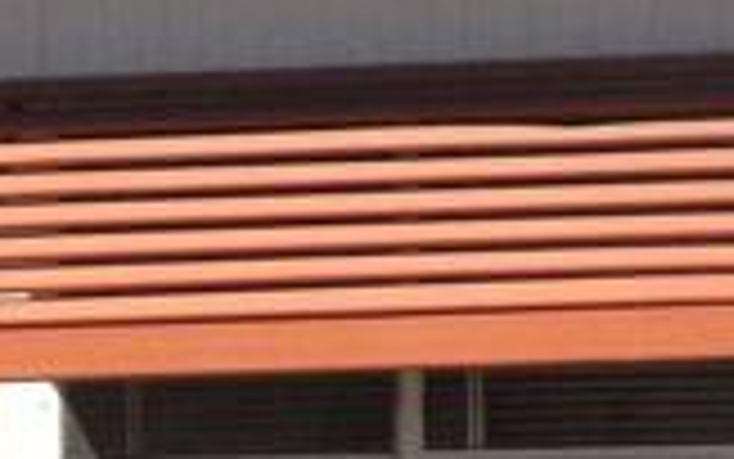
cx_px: 203
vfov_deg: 4.3
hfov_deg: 6.8
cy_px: 576
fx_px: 6143
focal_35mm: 307
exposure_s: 1/250
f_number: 11.8
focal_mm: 8.1
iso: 80
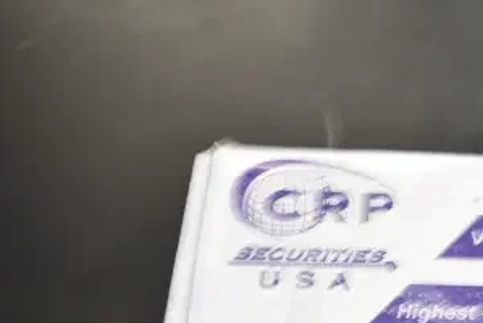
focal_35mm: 55
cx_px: 426
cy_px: 292
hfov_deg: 34.4
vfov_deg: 24.0
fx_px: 739
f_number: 3.5
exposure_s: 1/30
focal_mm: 18
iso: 900
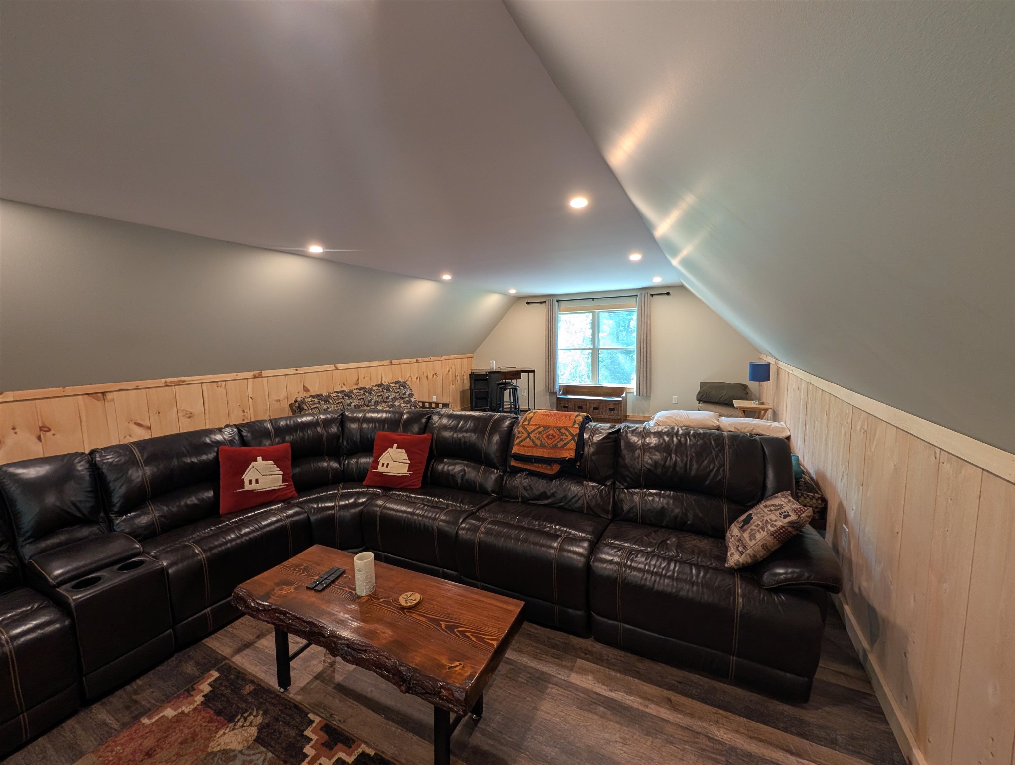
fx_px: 352
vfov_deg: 94.6
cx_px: 508
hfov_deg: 110.5
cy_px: 382
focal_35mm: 12
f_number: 1.7
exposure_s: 1/40
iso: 90
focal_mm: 2.02
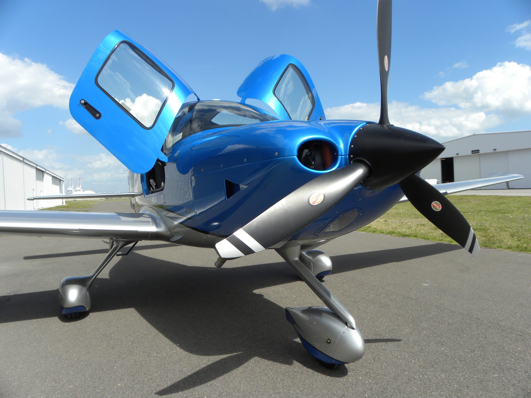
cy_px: 199
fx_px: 399
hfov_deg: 67.3
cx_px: 266
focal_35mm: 26
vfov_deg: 53.1
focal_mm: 4.6
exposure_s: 1/342
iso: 64
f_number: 5.6
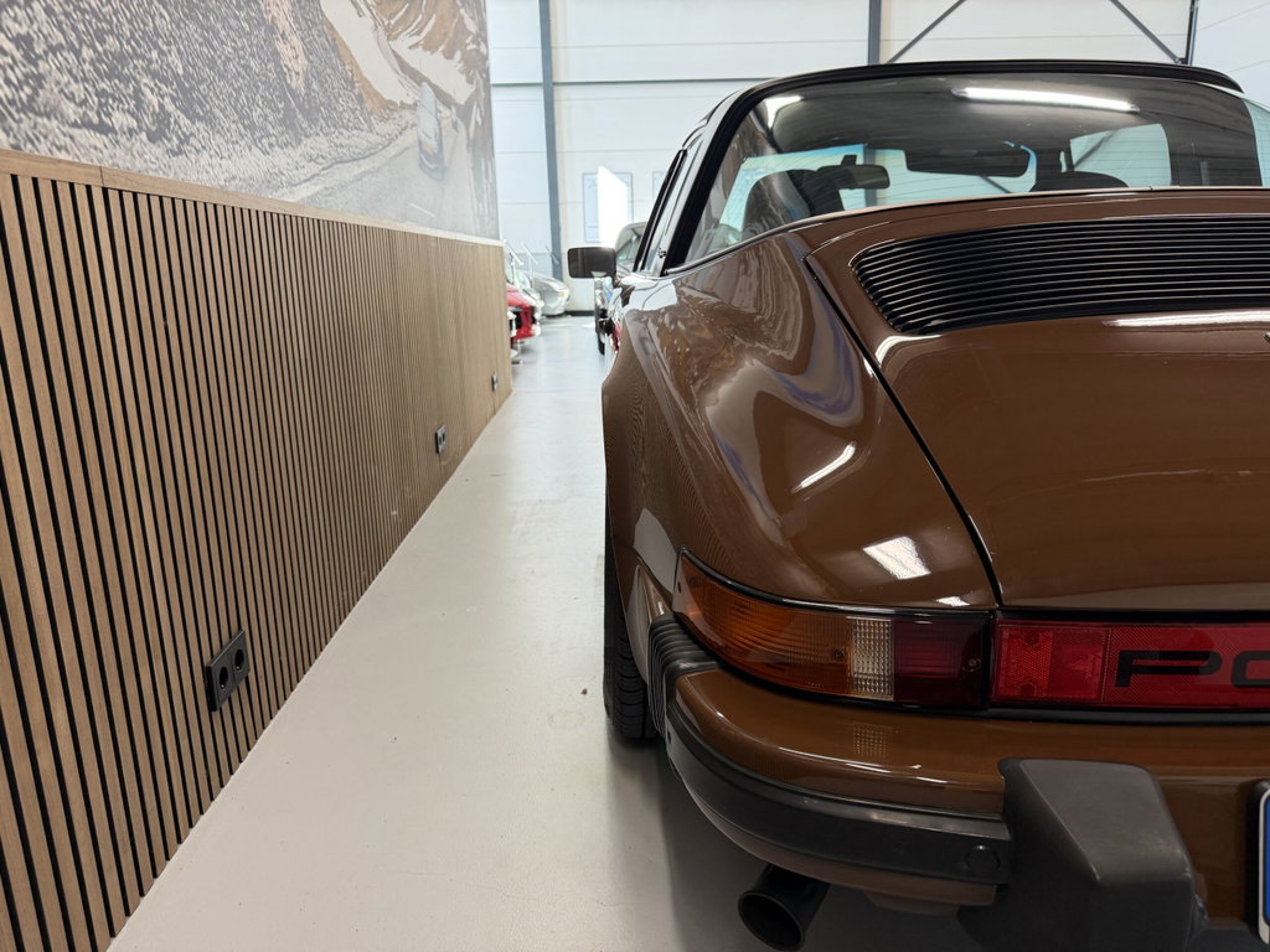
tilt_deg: -12.9
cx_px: 635
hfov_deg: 71.6
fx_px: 881
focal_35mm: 24
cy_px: 476
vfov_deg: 56.8
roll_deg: +0.9
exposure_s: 1/50
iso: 160
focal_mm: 6.76
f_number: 1.78
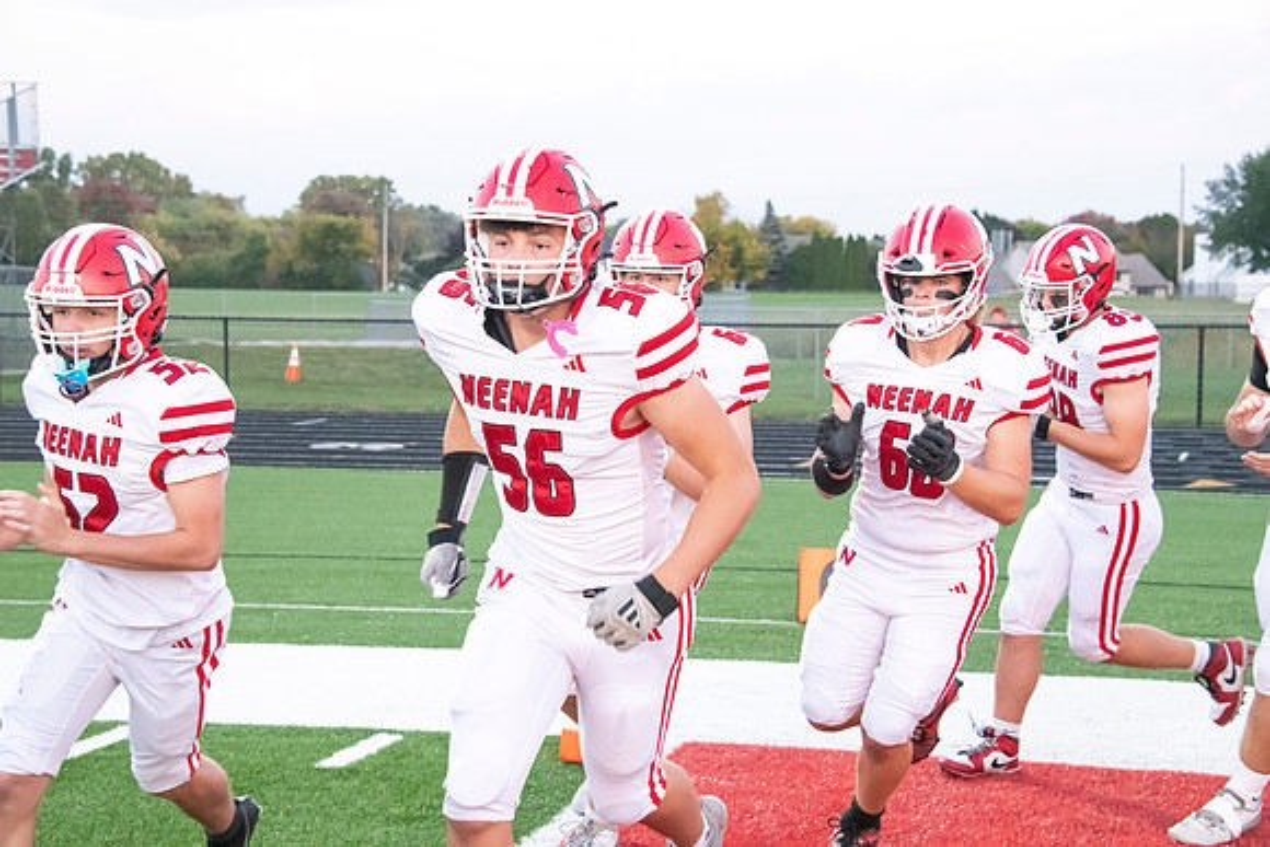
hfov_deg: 28.8
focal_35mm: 70
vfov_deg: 19.5
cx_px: 635
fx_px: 2470
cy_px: 424
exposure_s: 1/640
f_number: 7.1
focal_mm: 70
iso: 10000
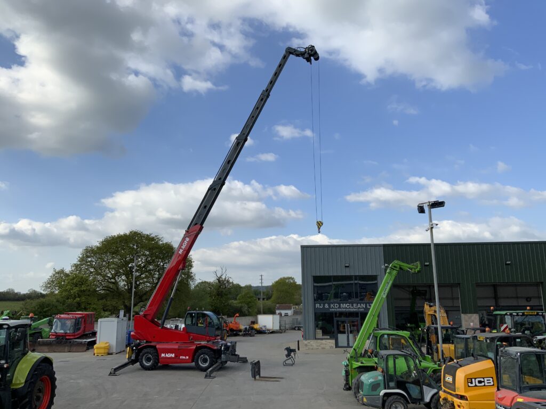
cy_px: 204
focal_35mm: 29
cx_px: 273
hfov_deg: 61.7
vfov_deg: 48.2
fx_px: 457
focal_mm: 3
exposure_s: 1/2227
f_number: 1.8
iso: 20
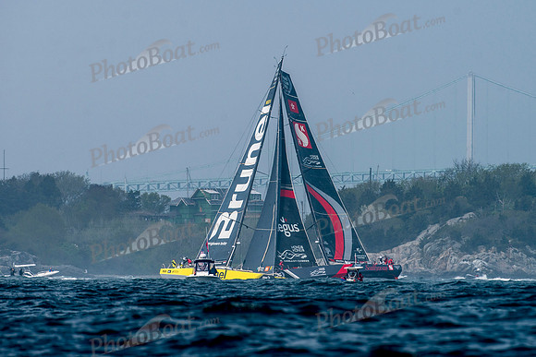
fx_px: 8504
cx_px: 259
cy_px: 160
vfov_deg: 2.4
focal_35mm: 571
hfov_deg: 3.6
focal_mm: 380
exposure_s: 1/1250
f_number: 7.1
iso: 280
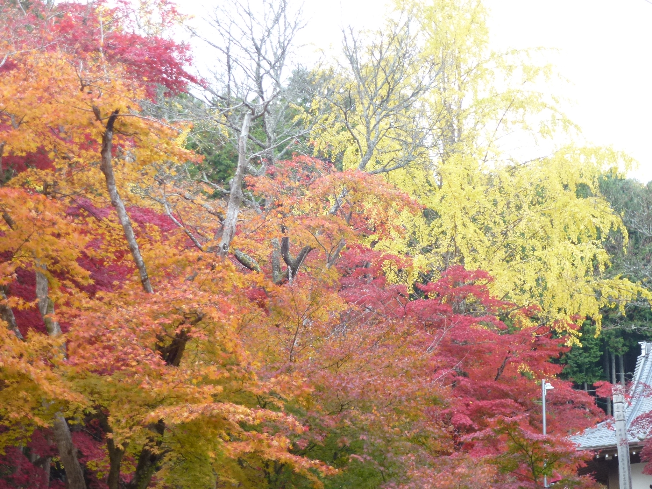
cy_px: 244
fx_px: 1224
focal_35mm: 65
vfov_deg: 22.6
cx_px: 326
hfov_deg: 29.8
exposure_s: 1/50
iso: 200
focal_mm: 11.7
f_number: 4.6
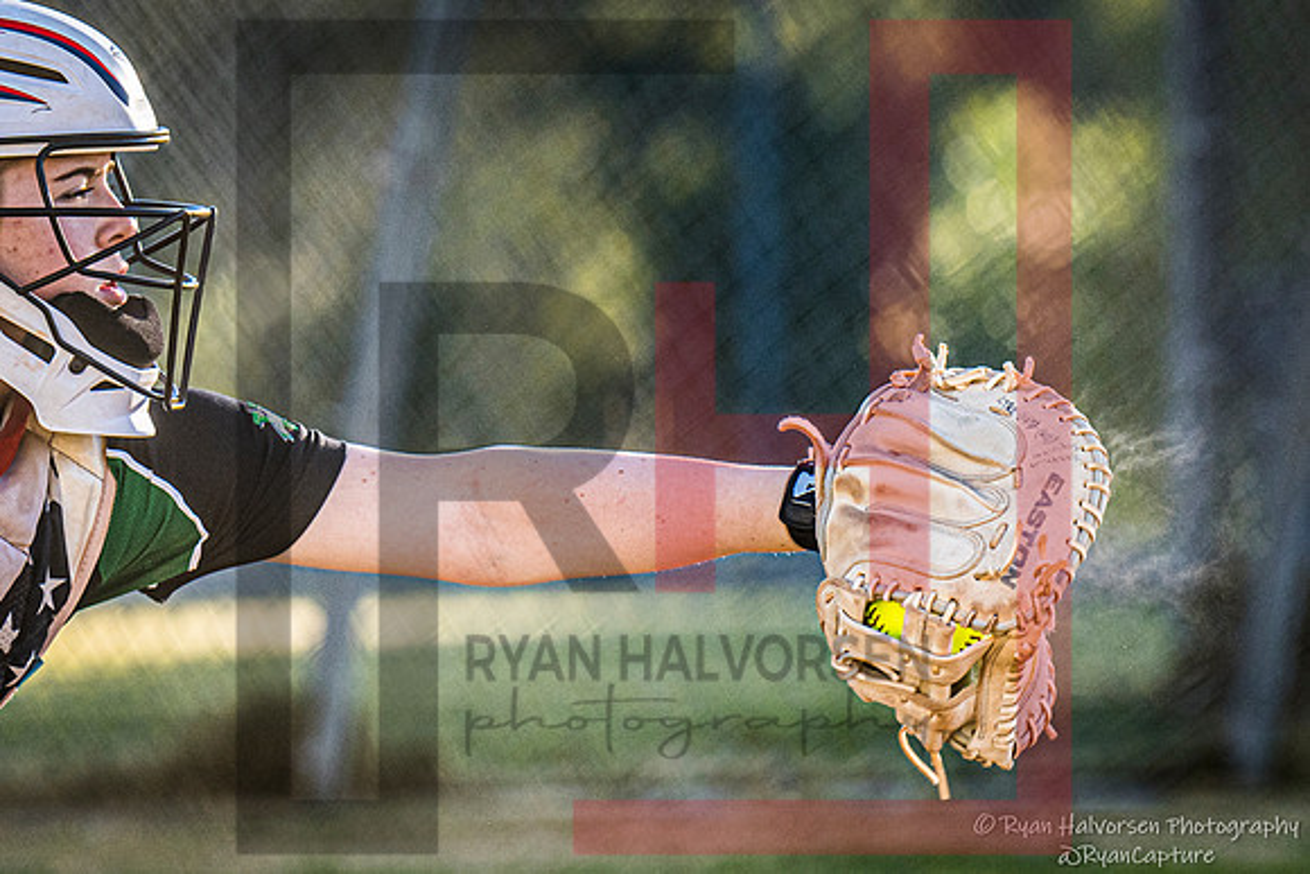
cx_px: 496
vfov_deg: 3.9
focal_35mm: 350
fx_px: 12750
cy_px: 460
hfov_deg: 5.9
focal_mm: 147
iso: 640
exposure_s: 1/2500
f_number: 2.8
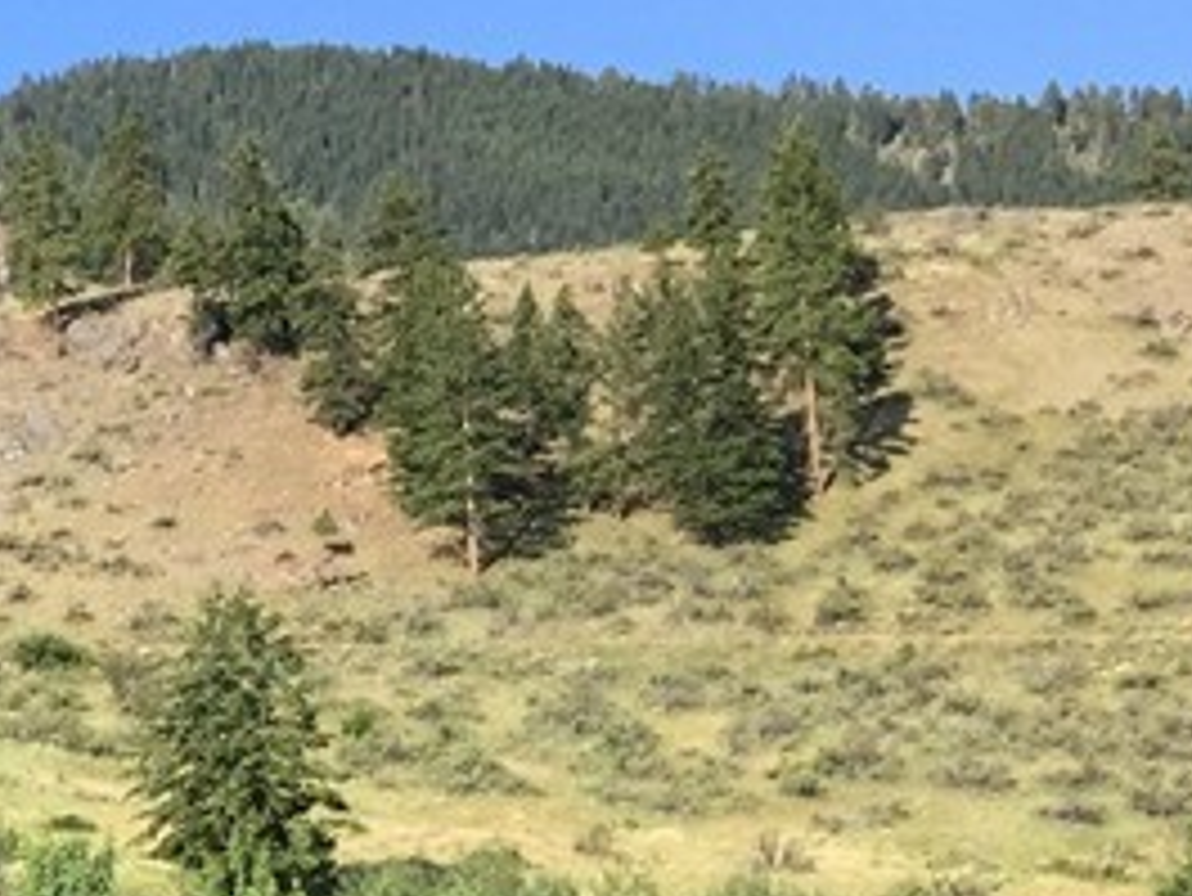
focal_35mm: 112
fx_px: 3858
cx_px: -1053
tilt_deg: +0.6
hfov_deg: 14.9
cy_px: 1319
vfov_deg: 12.6
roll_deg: +2.5
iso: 32
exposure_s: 1/860
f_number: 2.2
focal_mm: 4.15
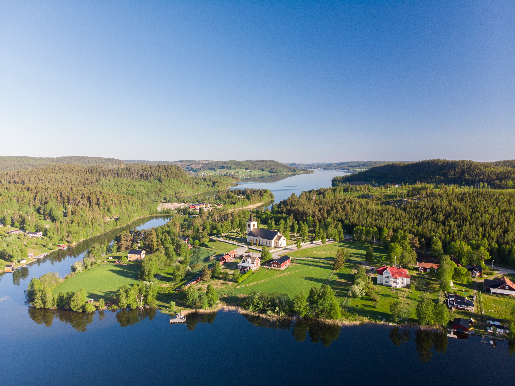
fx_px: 357
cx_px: 258
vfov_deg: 56.8
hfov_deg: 71.6
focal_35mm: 24
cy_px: 193
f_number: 2.8
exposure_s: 1/30
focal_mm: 4.5
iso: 100
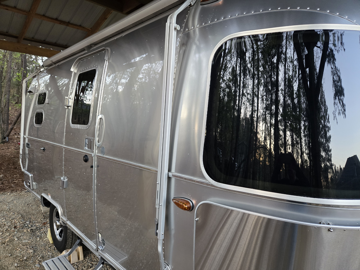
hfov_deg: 73.9
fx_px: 239
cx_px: 180
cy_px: 135
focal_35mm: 23
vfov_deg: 58.9
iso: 500
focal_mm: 5.4
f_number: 1.8
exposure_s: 1/120
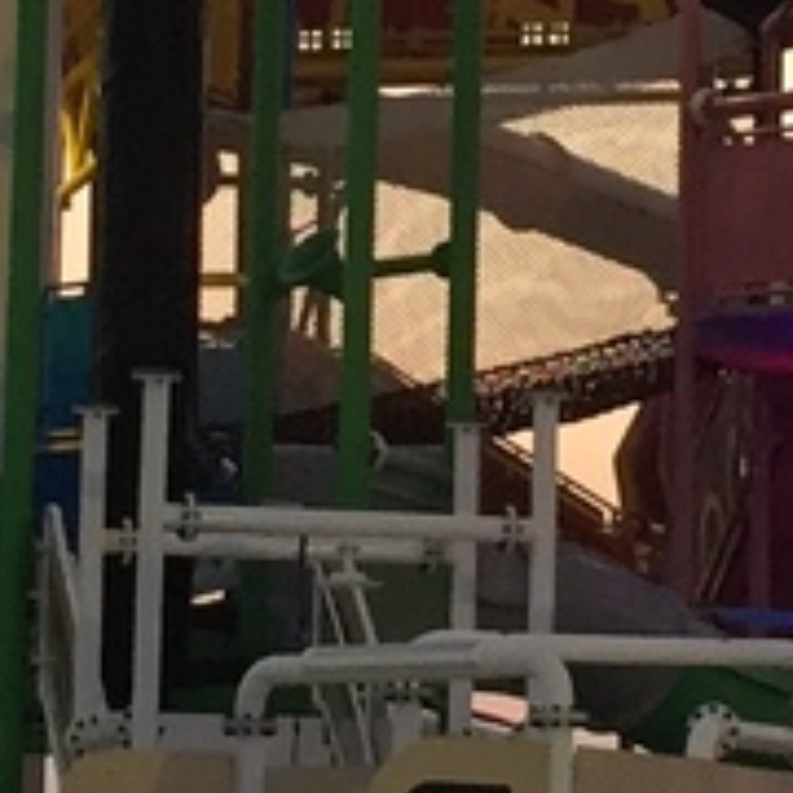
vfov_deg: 7.7
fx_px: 5909
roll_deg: -1.2
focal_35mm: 228
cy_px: 216
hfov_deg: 7.7
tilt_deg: +7.4
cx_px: 537
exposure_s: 1/30
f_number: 2.2
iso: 32
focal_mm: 4.15
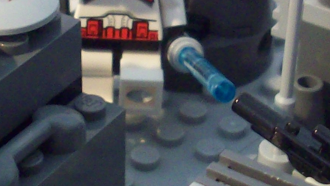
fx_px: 1225
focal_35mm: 140
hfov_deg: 15.3
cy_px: 66
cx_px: 197
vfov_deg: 8.7
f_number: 2.8
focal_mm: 6.2
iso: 160
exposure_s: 1/11.9
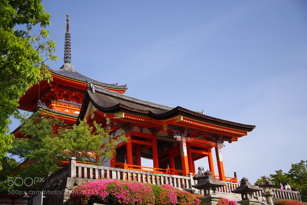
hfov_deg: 42.7
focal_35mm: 46
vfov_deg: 29.3
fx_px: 392
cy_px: 103
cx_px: 152
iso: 100
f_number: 5
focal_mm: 45
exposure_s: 1/400
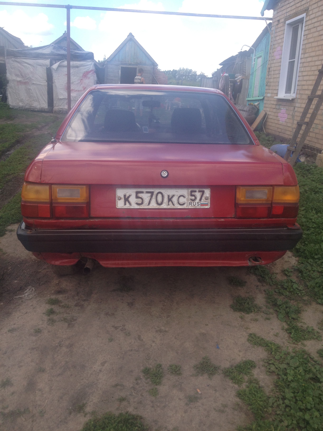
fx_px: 435
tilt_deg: -18.6
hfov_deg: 40.7
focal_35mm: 35
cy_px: 216
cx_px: 162
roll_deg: -1.6
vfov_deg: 52.6
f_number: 2.4
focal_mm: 4.28
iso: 50
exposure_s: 1/525
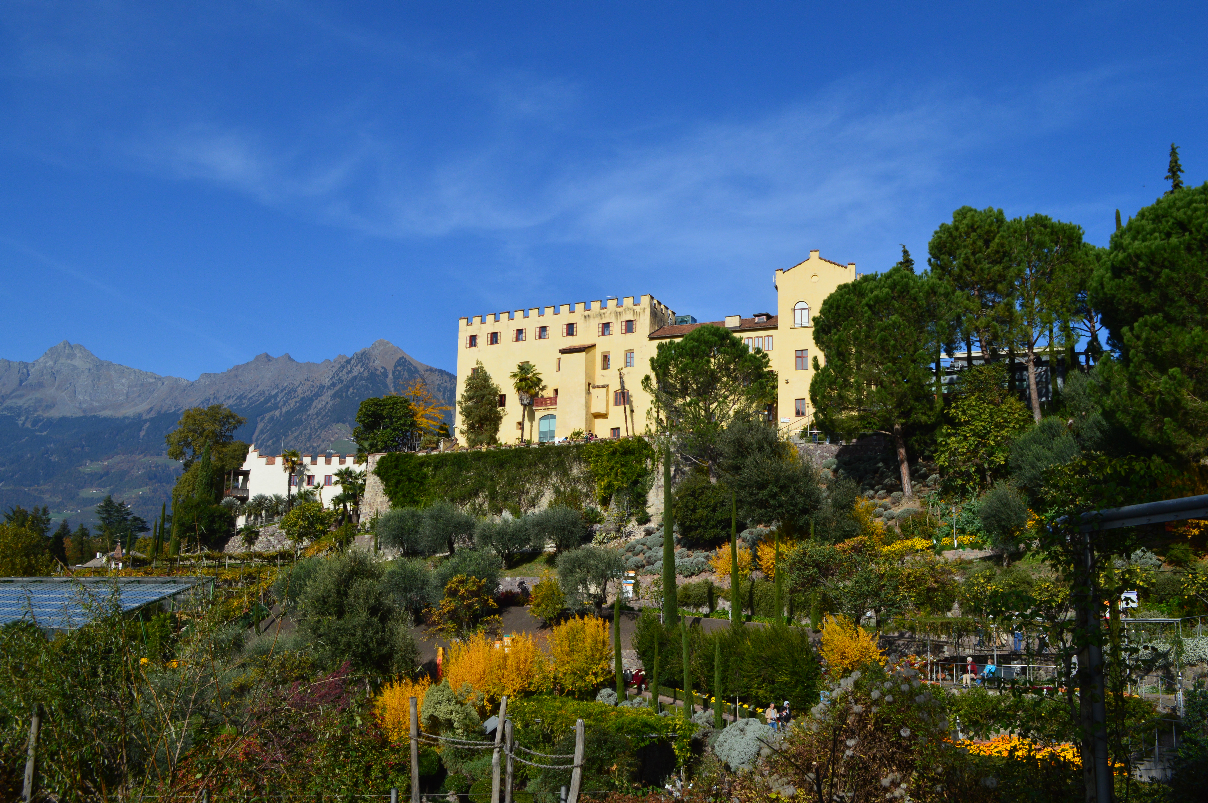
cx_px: 604
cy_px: 402
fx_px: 1106
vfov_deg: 39.9
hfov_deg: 57.3
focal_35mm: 33
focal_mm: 22
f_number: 11
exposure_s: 1/500
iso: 280
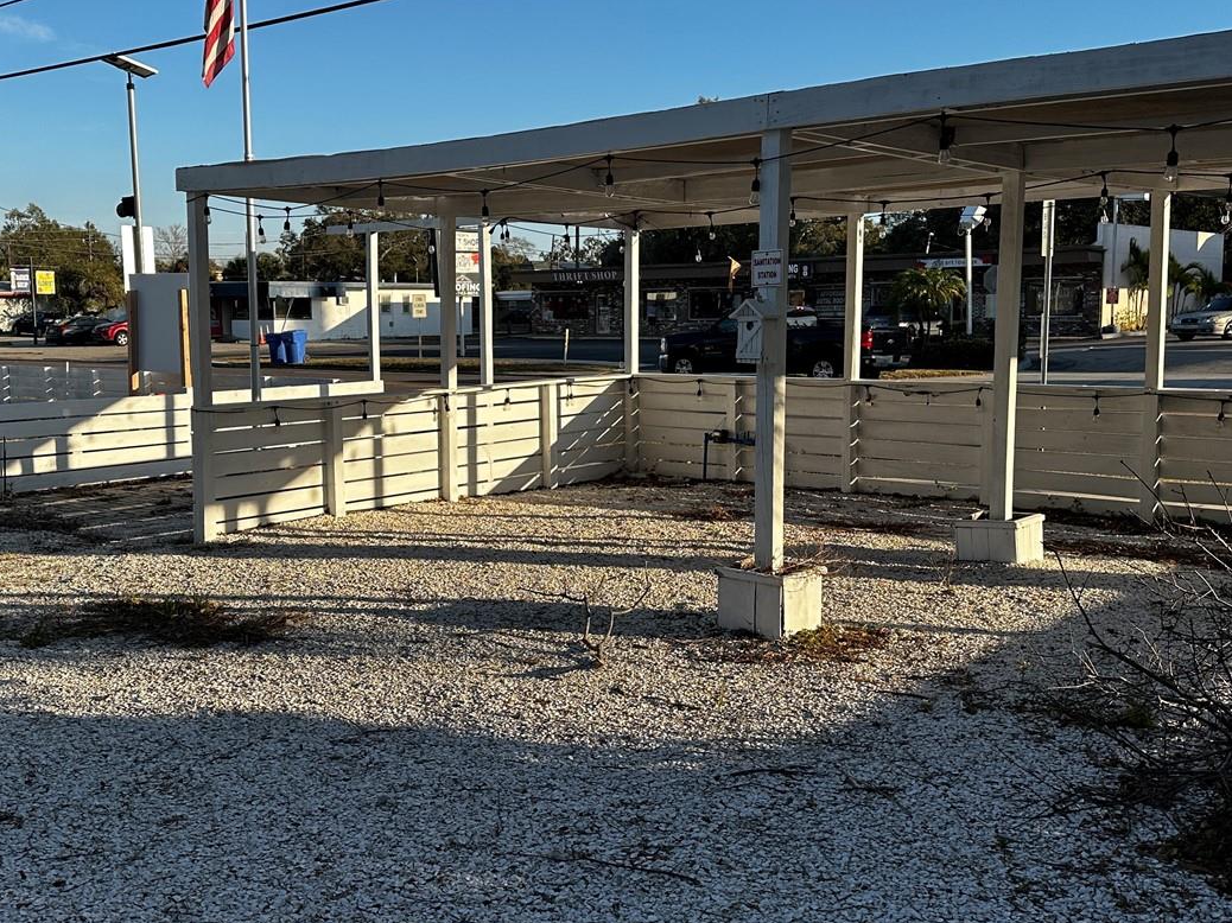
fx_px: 1317
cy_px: 444
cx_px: 532
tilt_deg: -6.3
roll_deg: +0.6
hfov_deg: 50.0
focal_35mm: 37
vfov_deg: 38.6
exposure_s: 1/2732
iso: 80
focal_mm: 6.86
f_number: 1.78
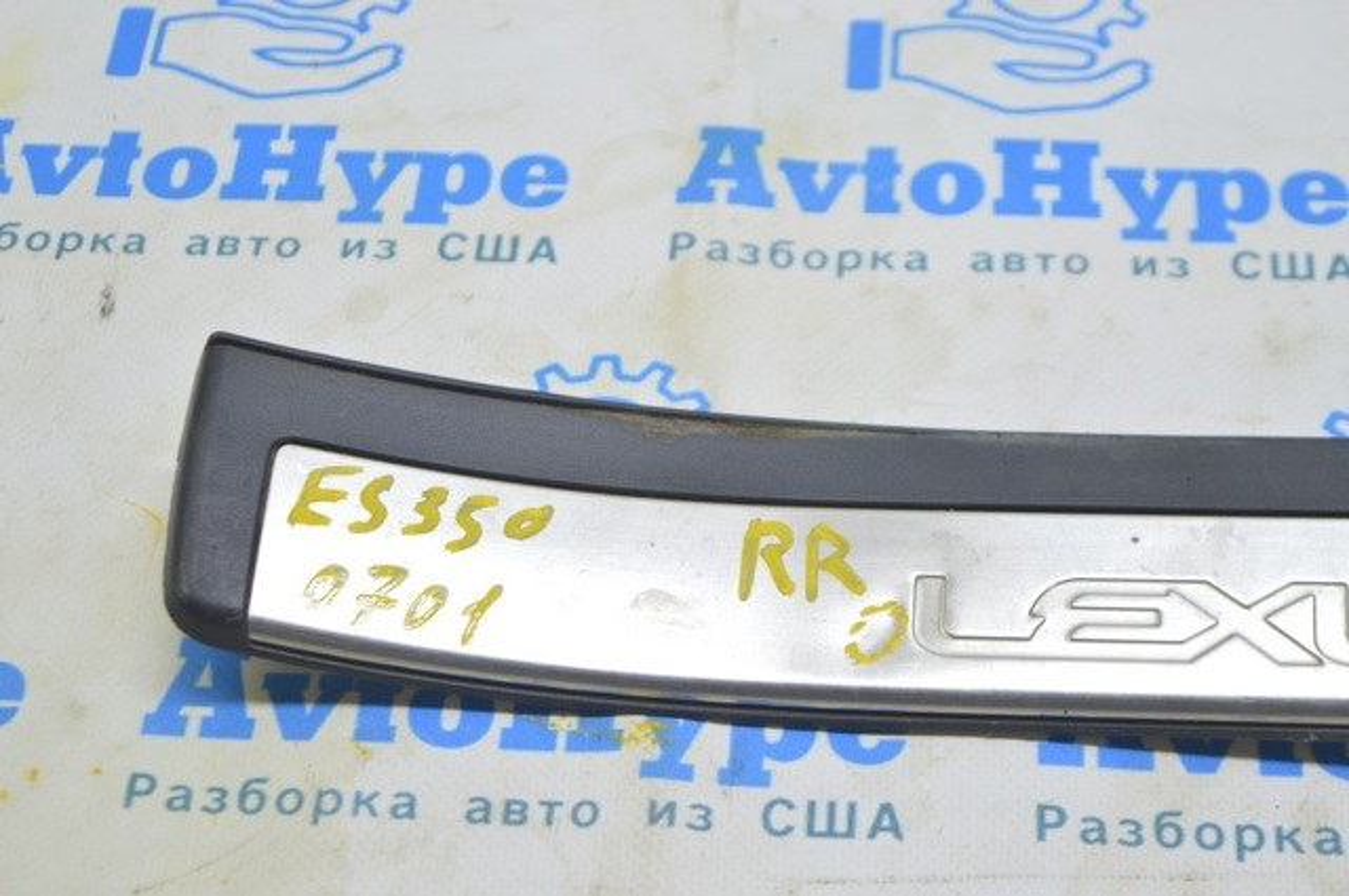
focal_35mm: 82
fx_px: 3088
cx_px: 674
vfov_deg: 16.5
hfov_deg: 24.6
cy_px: 448
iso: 400
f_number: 5.6
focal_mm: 55
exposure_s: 1/20
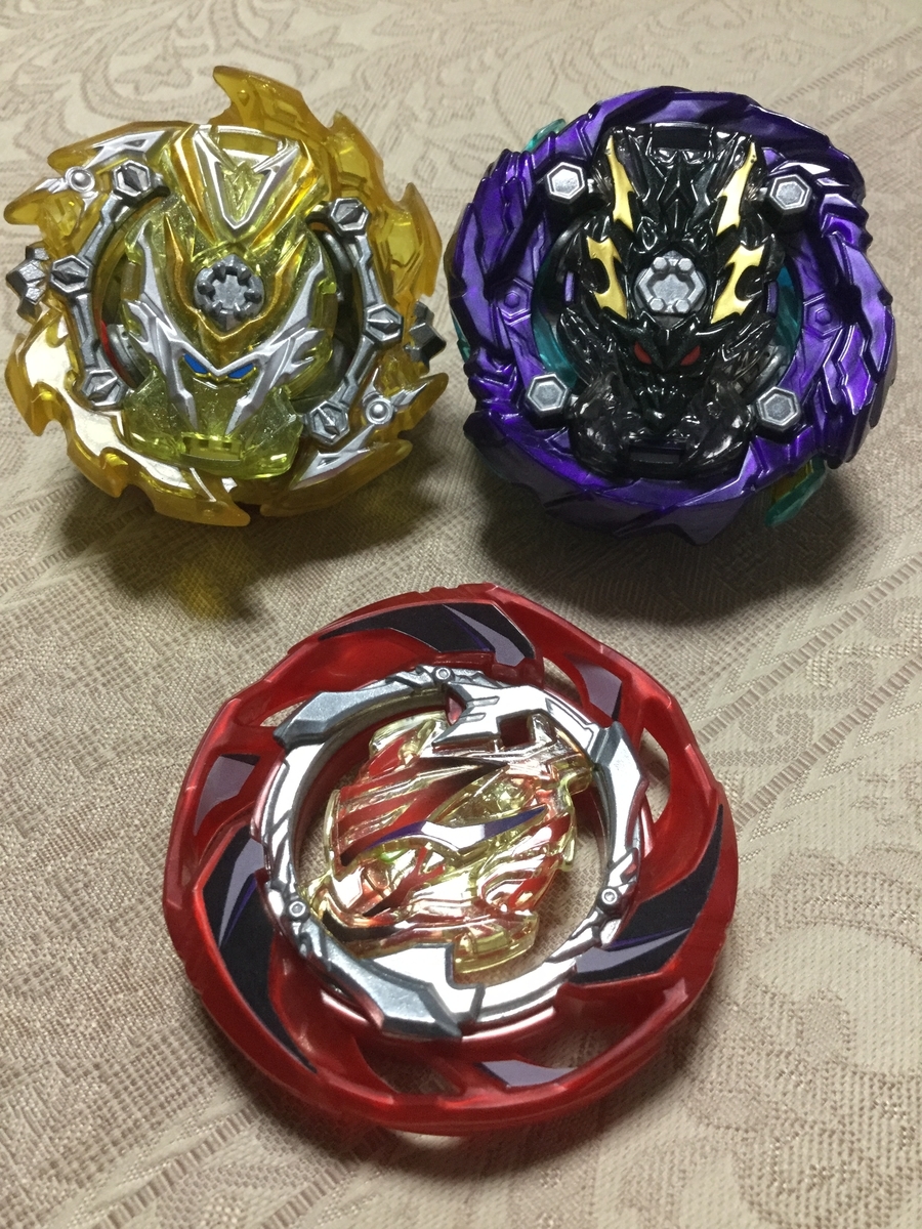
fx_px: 1101
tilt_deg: -53.8
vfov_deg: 58.4
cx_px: 461
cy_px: 614
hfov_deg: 45.4
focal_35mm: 31
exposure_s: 1/30
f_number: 2.4
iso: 125
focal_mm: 3.3
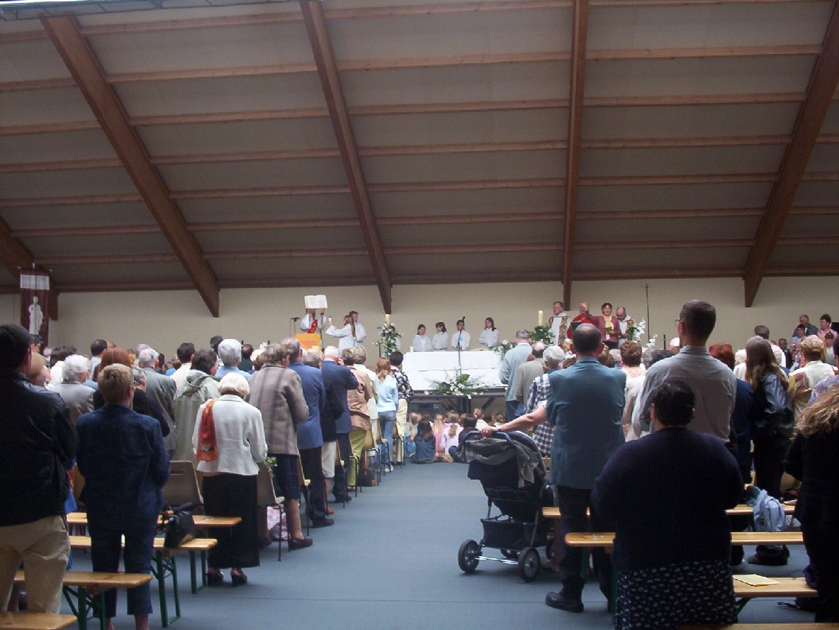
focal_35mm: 39
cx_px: 420
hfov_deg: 47.9
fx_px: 945
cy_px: 315
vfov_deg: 36.8
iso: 100
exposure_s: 1/40.4
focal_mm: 6
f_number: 4.5
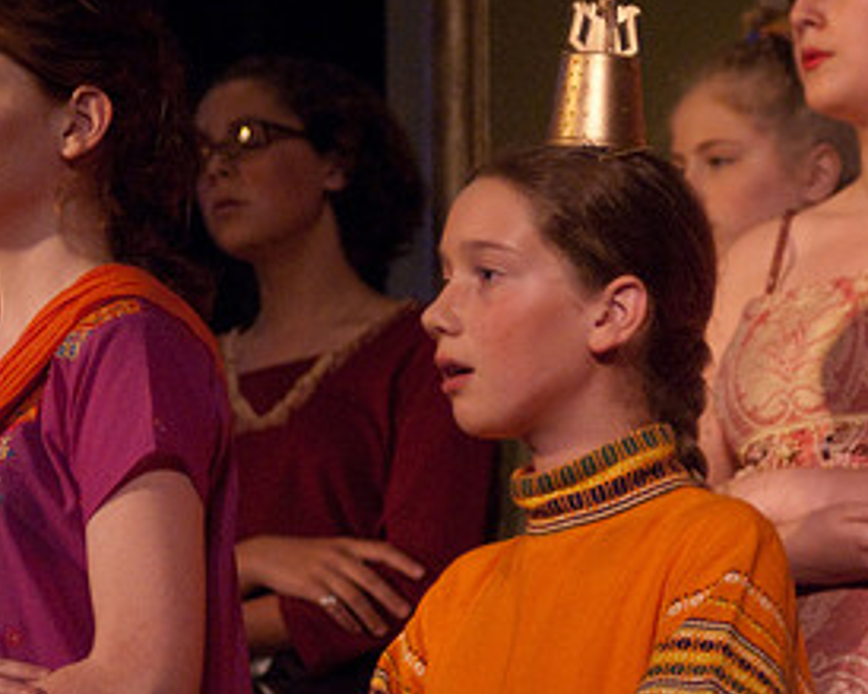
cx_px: 539
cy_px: 247
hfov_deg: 8.6
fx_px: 5752
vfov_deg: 6.9
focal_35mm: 224
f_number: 2.8
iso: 1250
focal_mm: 75
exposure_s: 1/40
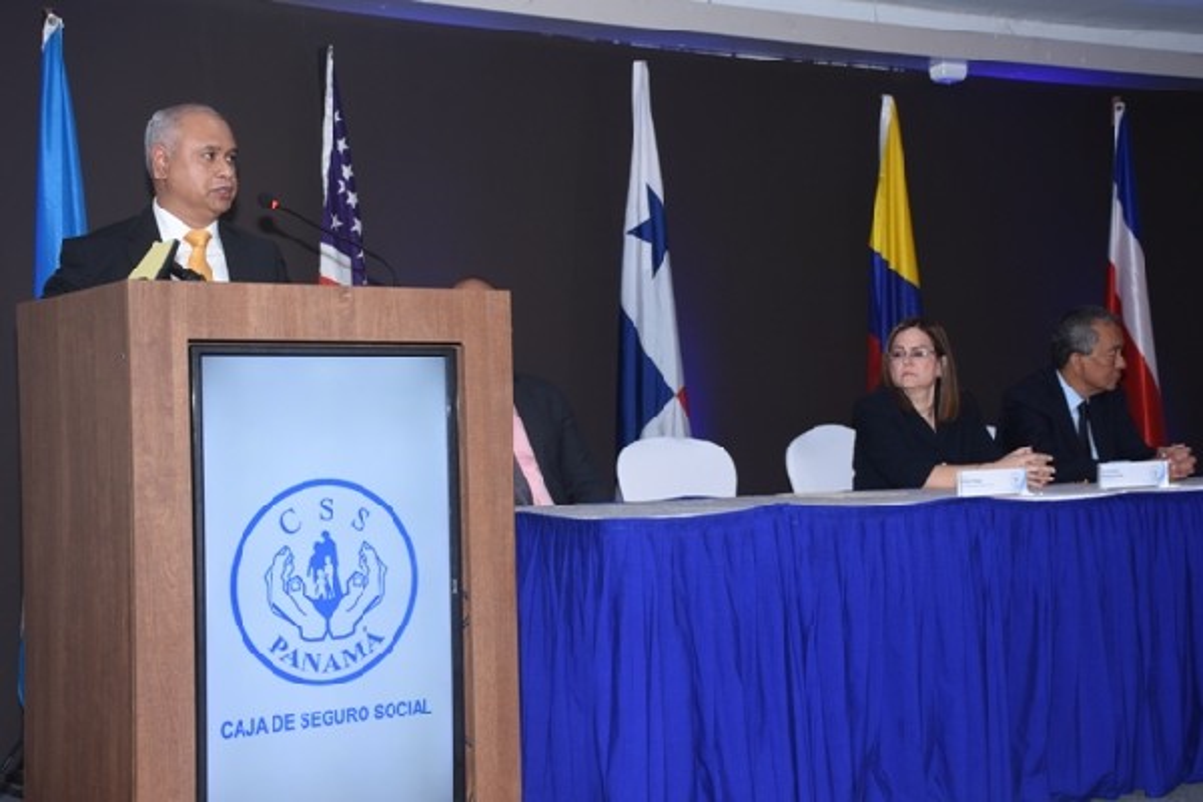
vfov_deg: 23.8
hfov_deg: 35.1
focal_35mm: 57
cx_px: 602
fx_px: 1905
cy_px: 401
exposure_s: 1/60
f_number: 5.6
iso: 400
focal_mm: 38
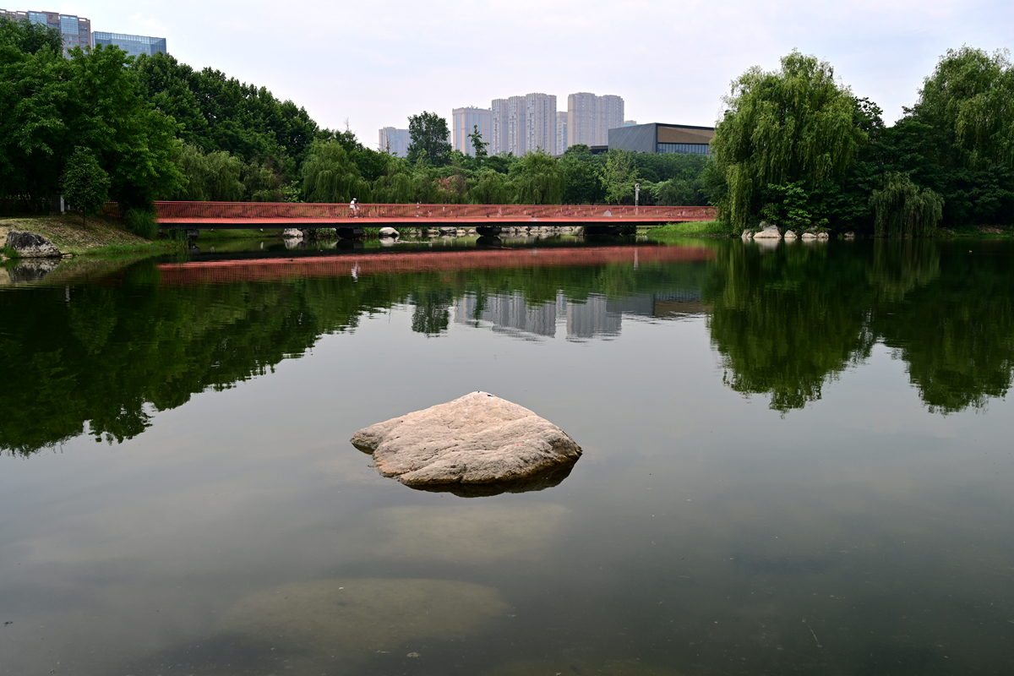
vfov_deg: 40.0
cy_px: 338
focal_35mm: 33
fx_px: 929
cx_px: 507
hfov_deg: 57.2
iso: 100
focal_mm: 33
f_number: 8
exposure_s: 1/80
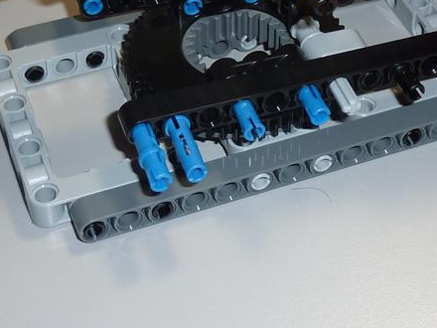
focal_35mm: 93
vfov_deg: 15.6
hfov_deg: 21.0
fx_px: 1174
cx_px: 282
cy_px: -8
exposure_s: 1/30
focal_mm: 6.5
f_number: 3.6
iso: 100
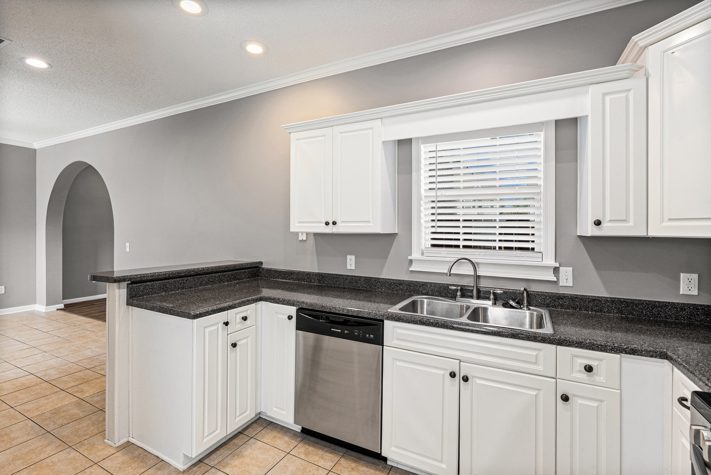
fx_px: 316
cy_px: 238
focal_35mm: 16
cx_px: 356
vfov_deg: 73.8
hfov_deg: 96.7
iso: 800
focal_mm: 16
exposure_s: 1/15
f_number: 9
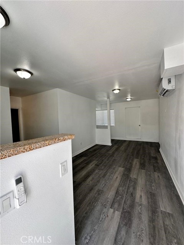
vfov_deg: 102.1
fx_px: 99
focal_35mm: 14
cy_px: 122
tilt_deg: -4.0
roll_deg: +2.9
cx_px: 92
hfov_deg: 85.7
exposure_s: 1/120
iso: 50
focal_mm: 2.22
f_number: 2.2
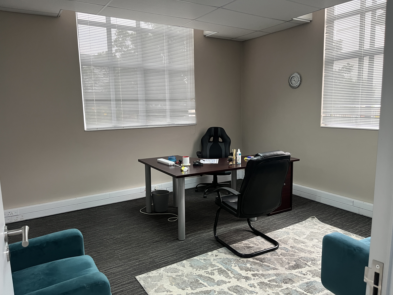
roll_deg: +0.7
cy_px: 148
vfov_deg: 53.1
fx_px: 295
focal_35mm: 26
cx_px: 196
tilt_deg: -9.4
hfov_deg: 67.3
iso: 200
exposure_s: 1/50
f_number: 1.6
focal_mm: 5.1
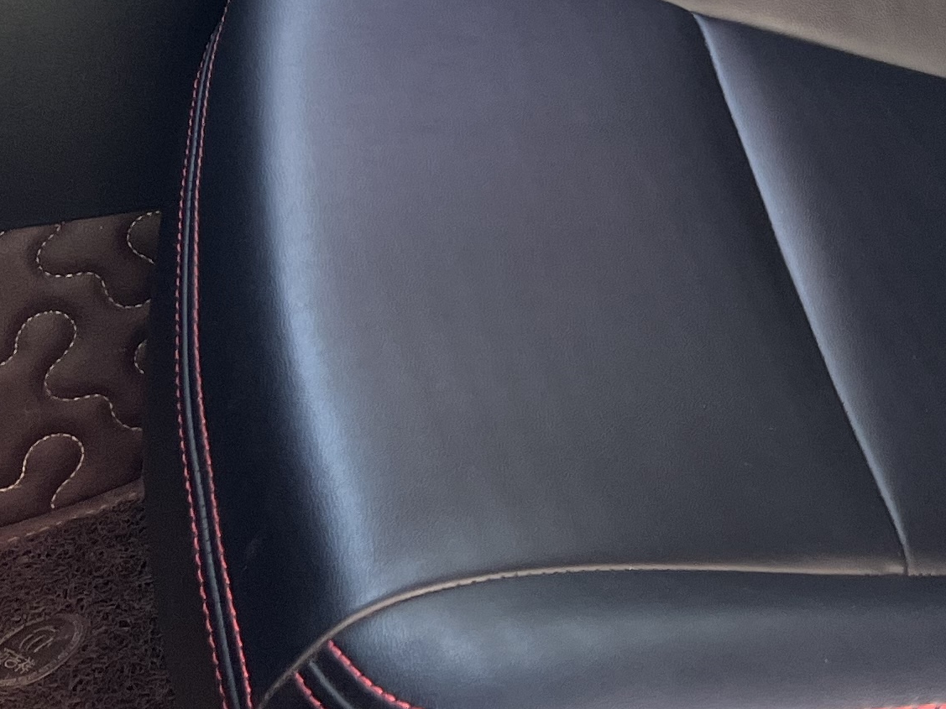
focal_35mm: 93
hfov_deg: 19.7
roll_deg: -3.9
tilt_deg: -21.7
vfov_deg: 14.6
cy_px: -411
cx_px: 1152
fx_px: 2541
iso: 40
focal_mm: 5.1
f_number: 1.6
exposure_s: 1/122
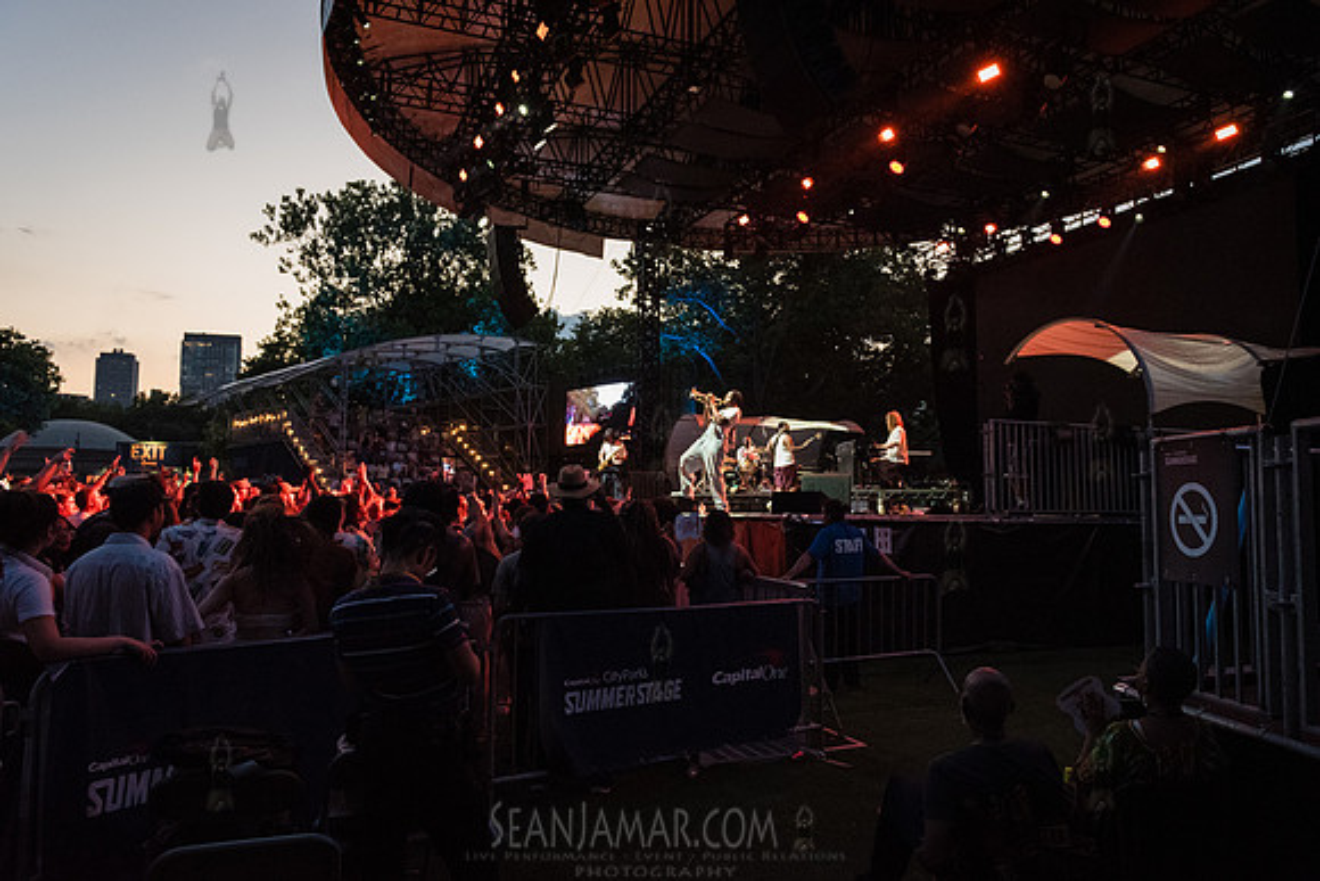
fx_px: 942
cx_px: 686
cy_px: 442
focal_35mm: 26
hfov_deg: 70.0
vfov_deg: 50.1
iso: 6400
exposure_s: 1/250
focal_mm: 24
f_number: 3.5
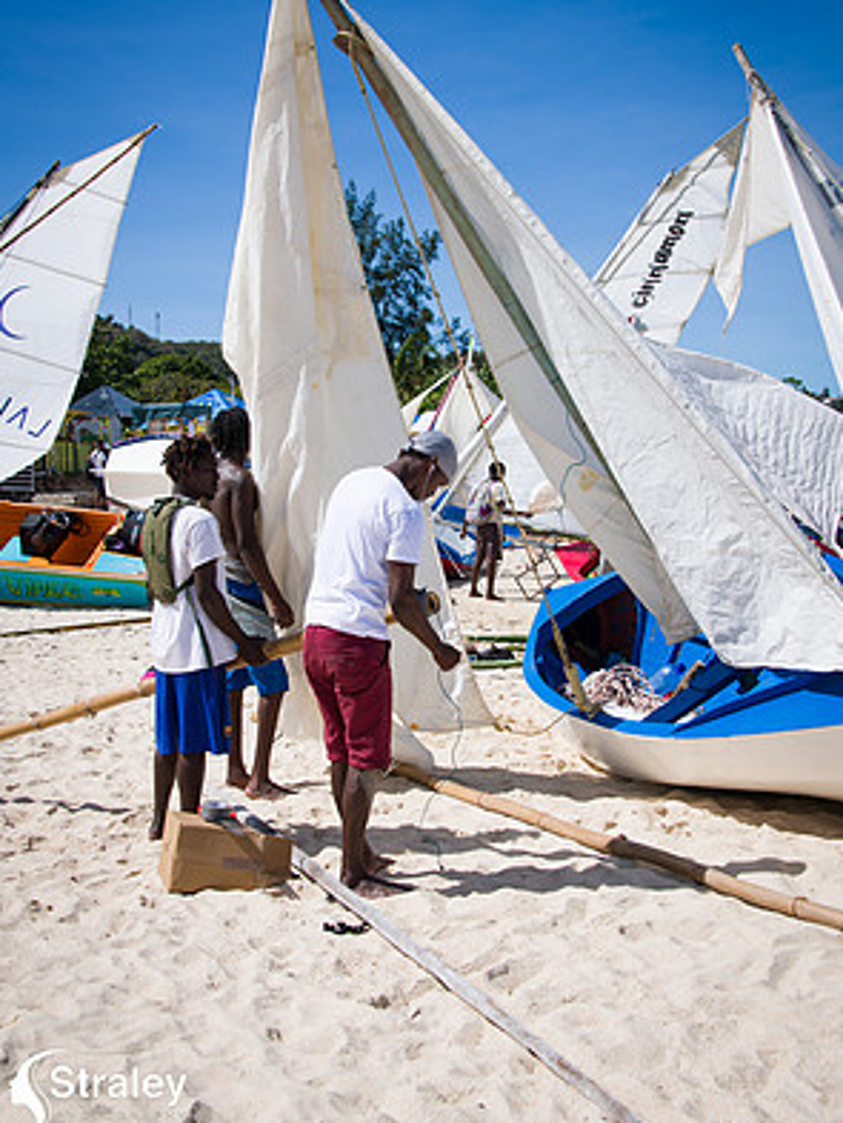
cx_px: 417
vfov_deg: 42.9
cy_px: 506
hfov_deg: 32.9
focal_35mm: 44
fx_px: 1428
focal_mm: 40
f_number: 8
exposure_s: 1/320
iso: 64
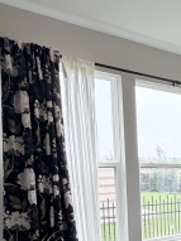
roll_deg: -0.6
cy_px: 204
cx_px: 299
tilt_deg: -5.3
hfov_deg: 22.1
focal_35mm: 49
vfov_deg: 37.1
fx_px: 342
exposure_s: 1/182
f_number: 2.2
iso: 50
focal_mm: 2.22
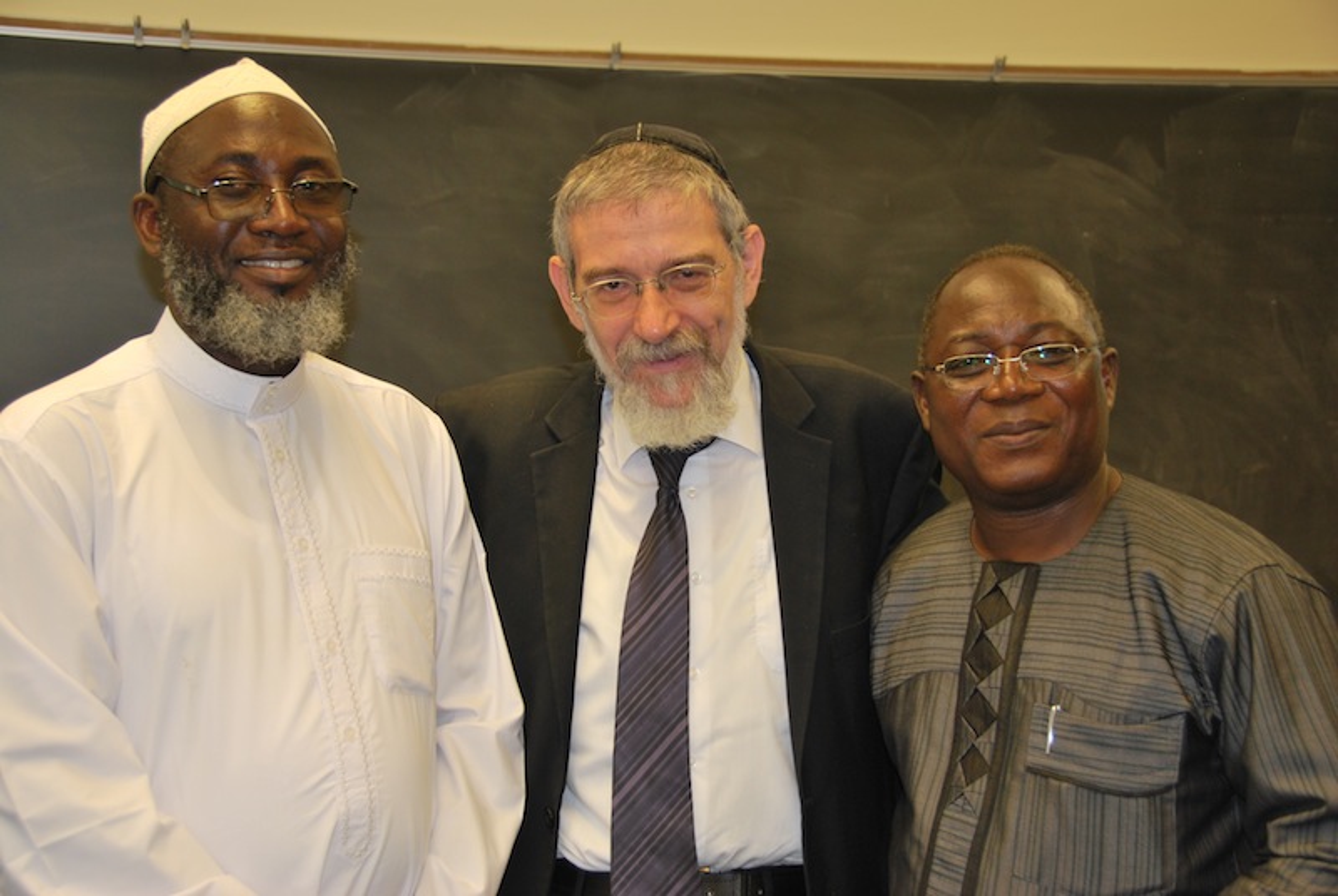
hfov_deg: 36.8
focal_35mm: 54
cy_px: 448
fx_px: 2010
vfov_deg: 25.1
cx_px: 669
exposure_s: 1/60
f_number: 4.5
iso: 200
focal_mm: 36
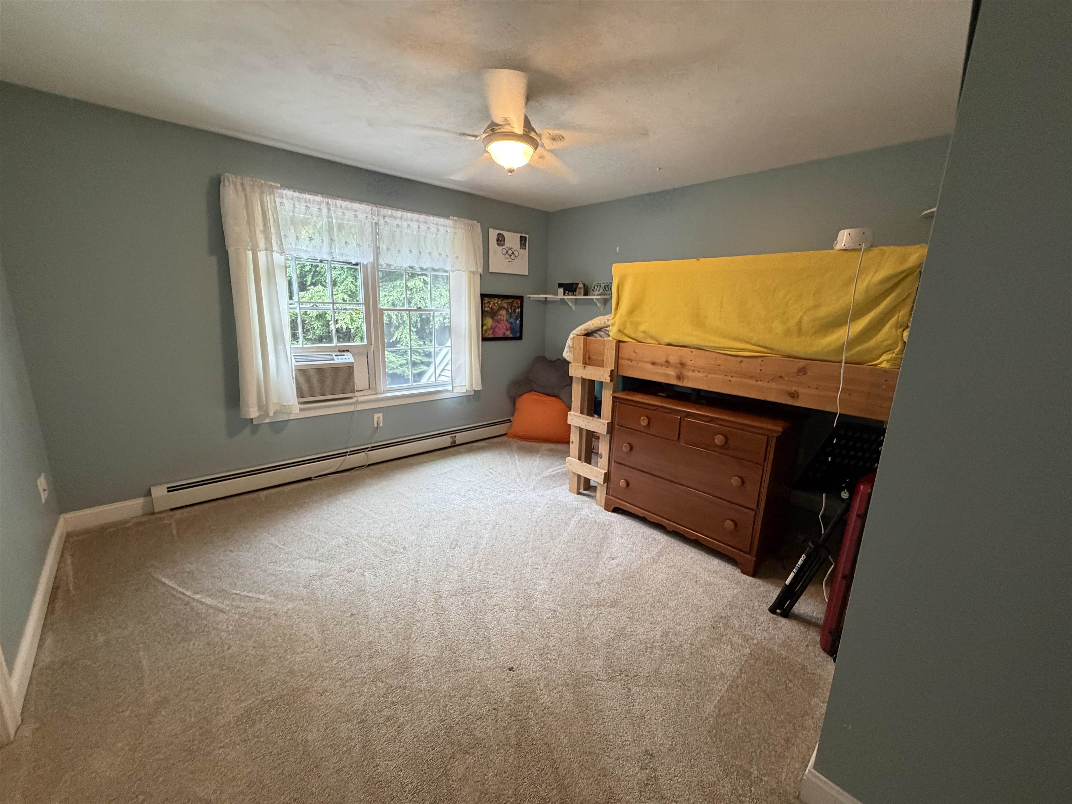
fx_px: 434
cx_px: 536
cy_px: 402
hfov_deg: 102.1
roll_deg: -1.5
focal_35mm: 14
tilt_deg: -12.2
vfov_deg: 85.7
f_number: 2.2
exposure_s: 1/60
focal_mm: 2.22
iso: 500
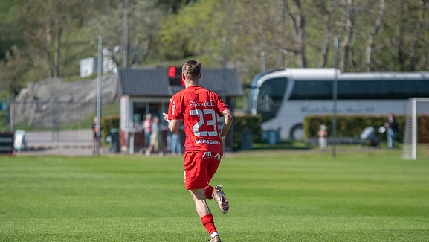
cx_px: 214
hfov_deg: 9.1
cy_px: 137
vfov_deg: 5.1
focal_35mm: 237
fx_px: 2697
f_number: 3.2
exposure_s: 1/2000
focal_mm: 150
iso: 220
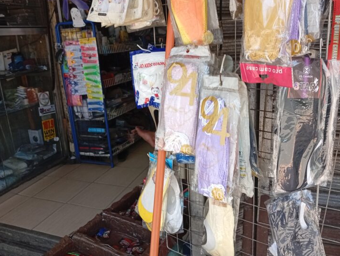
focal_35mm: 30
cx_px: 179
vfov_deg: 46.8
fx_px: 295
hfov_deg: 59.9
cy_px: 115
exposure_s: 1/60
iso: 58
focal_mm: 3.98
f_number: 1.8
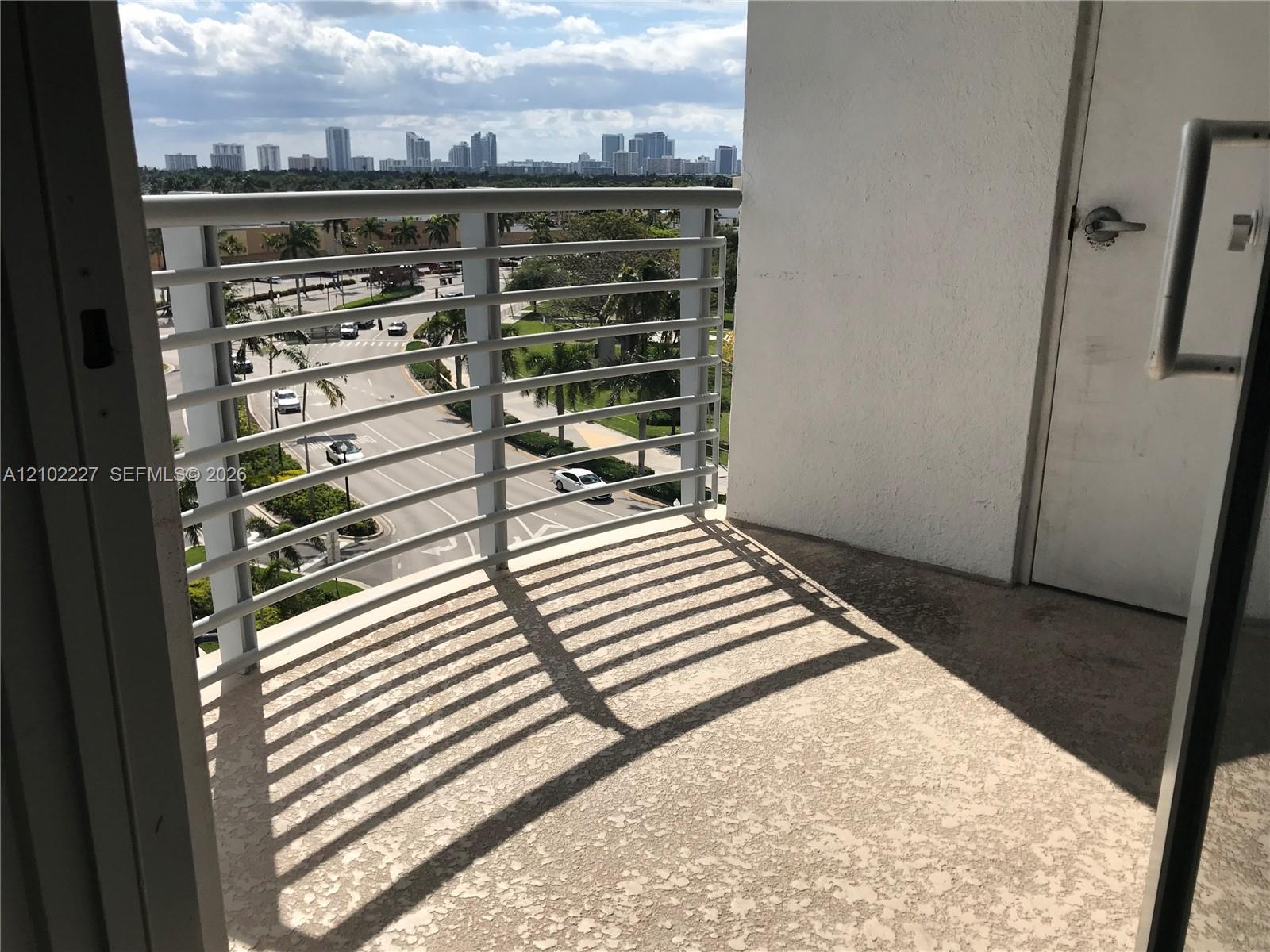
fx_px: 1027
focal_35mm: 28
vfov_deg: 49.7
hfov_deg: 63.4
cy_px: 476
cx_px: 635
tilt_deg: -16.8
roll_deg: -0.8
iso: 20
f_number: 1.8
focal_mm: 3.99
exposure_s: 1/4367
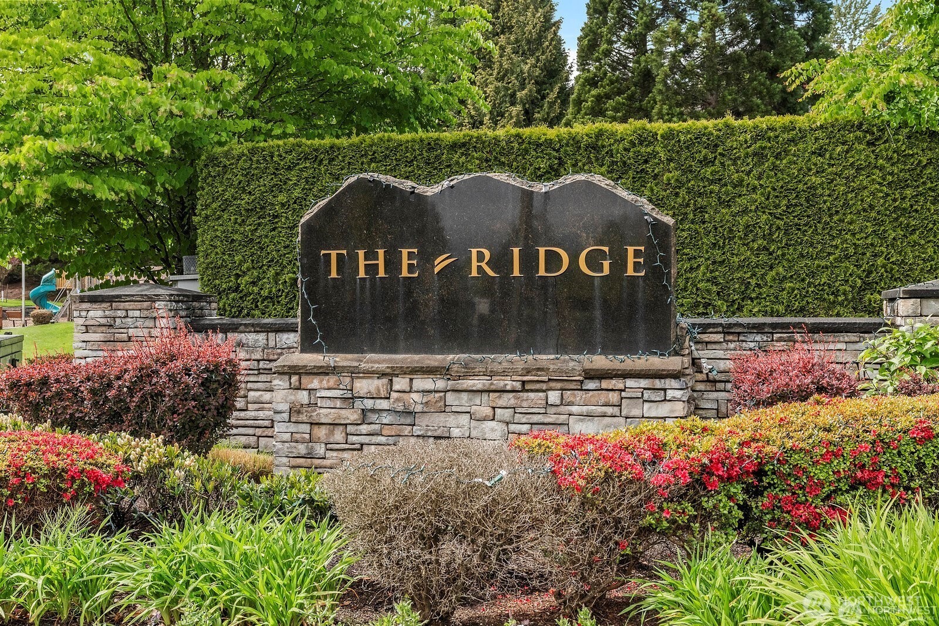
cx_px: 470
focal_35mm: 42
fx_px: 1096
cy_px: 313
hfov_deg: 46.4
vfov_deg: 31.9
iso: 1250
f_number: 7.1
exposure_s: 1/1000
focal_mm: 28
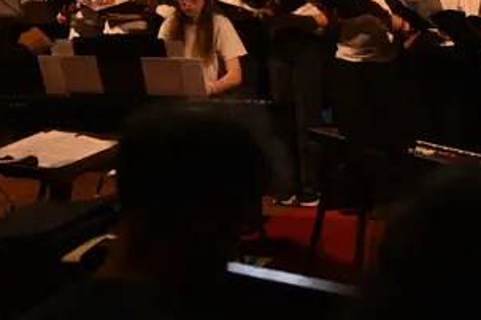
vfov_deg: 15.3
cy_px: -29
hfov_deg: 23.1
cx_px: 376
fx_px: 1162
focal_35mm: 87
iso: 400
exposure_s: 1/60
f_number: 3.2
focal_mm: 22
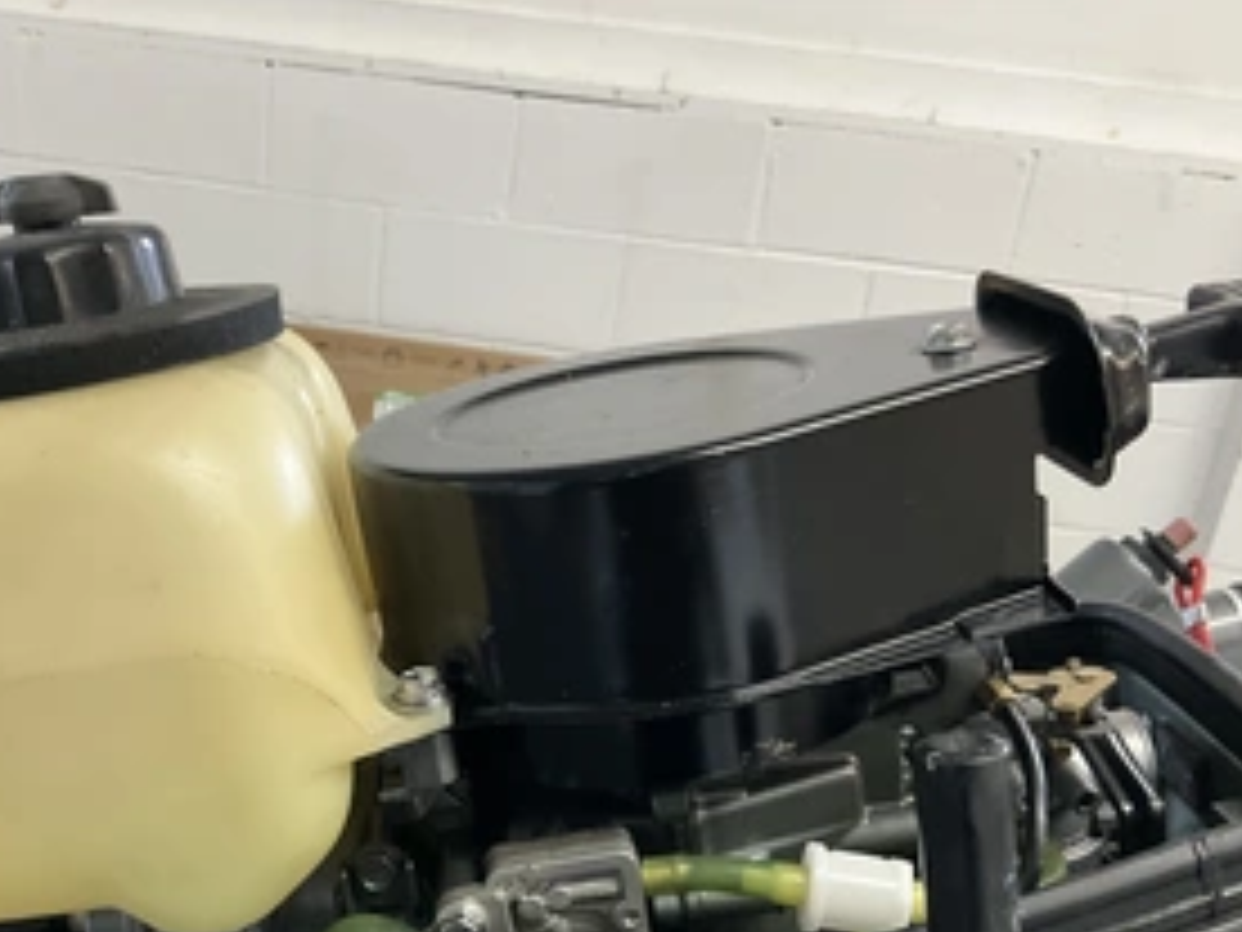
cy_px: 671
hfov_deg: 44.5
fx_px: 1507
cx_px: 472
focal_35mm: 42
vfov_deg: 33.8
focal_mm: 3
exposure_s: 1/60
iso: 250
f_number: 1.8
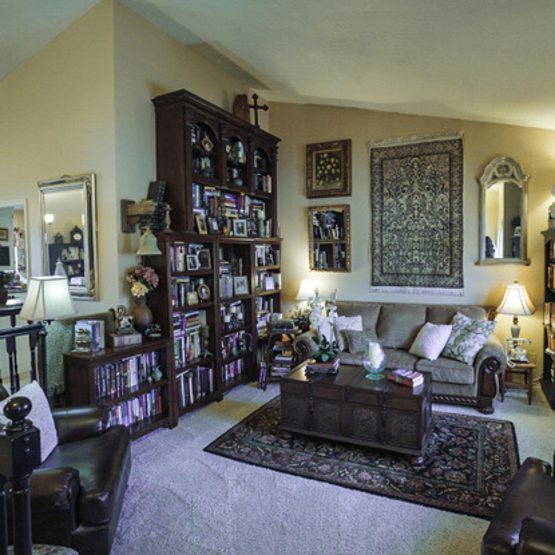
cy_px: 273
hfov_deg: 71.9
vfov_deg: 72.1
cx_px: 310
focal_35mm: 21
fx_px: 381
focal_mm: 16
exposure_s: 1/8
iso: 800
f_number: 8
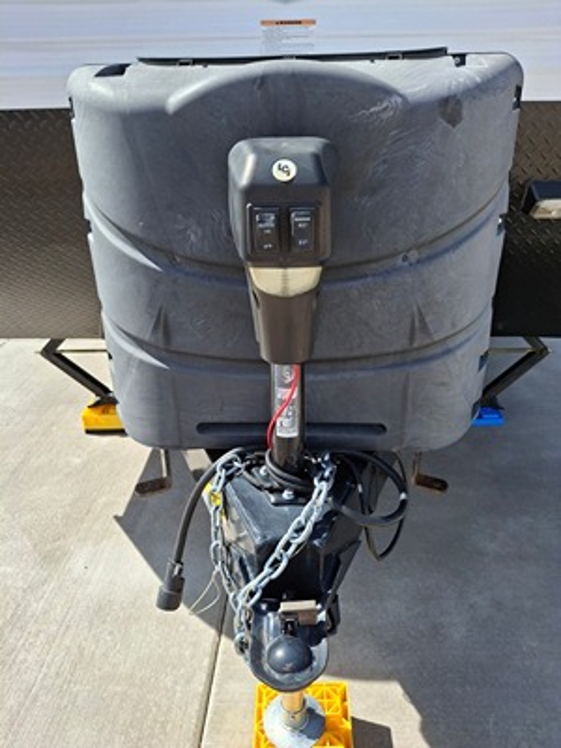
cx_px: 280
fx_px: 540
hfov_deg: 54.9
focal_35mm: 25
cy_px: 374
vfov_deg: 69.4
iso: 32
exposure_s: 1/1513
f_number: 1.8
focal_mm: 4.69
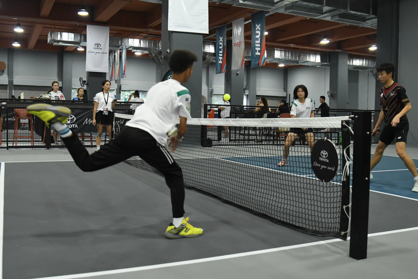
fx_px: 418
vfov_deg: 36.9
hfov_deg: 53.1
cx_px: 209
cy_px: 140
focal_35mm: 36
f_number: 2.8
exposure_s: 1/320
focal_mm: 24
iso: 2000
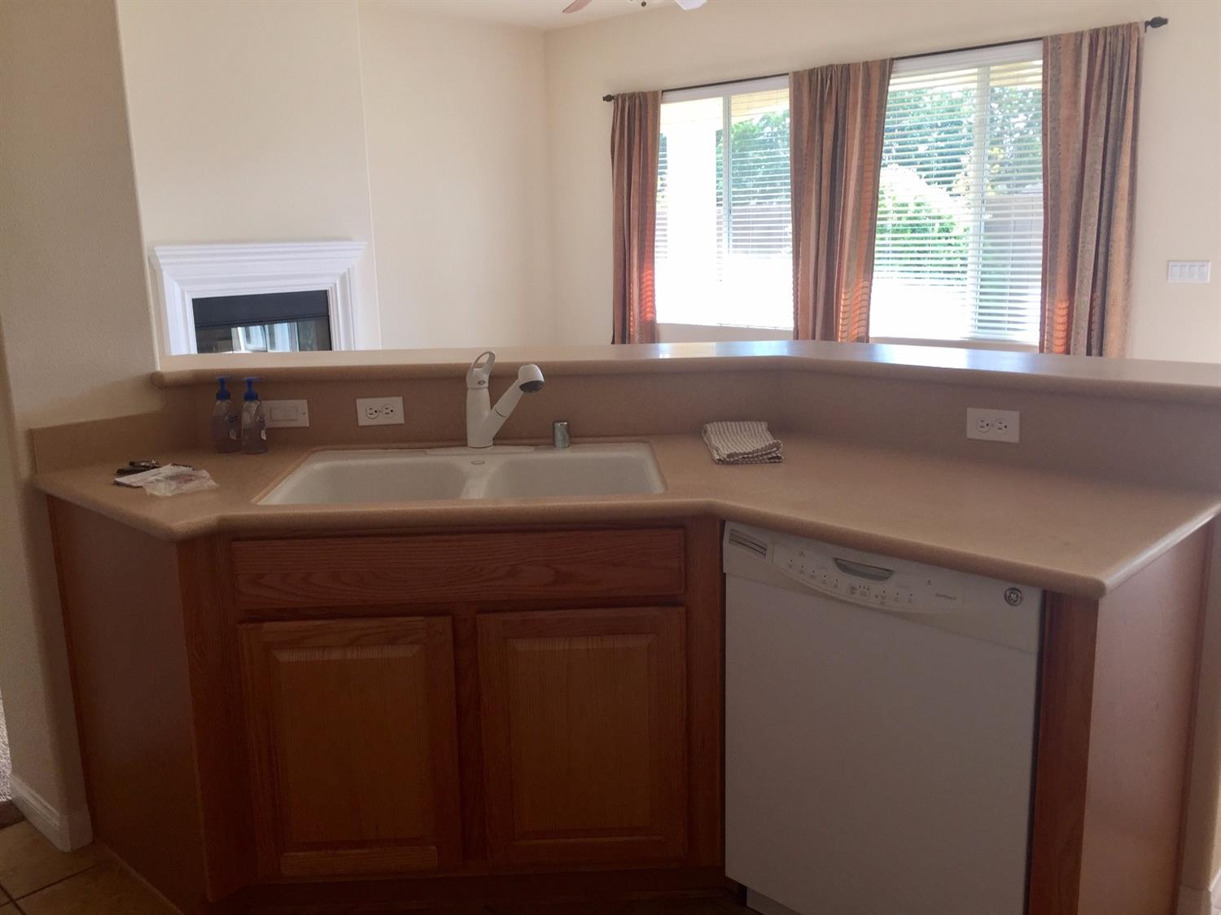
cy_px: 458
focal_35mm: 29
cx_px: 610
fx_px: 1023
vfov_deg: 48.2
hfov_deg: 61.7
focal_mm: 4.15
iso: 32
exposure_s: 1/60
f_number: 2.2
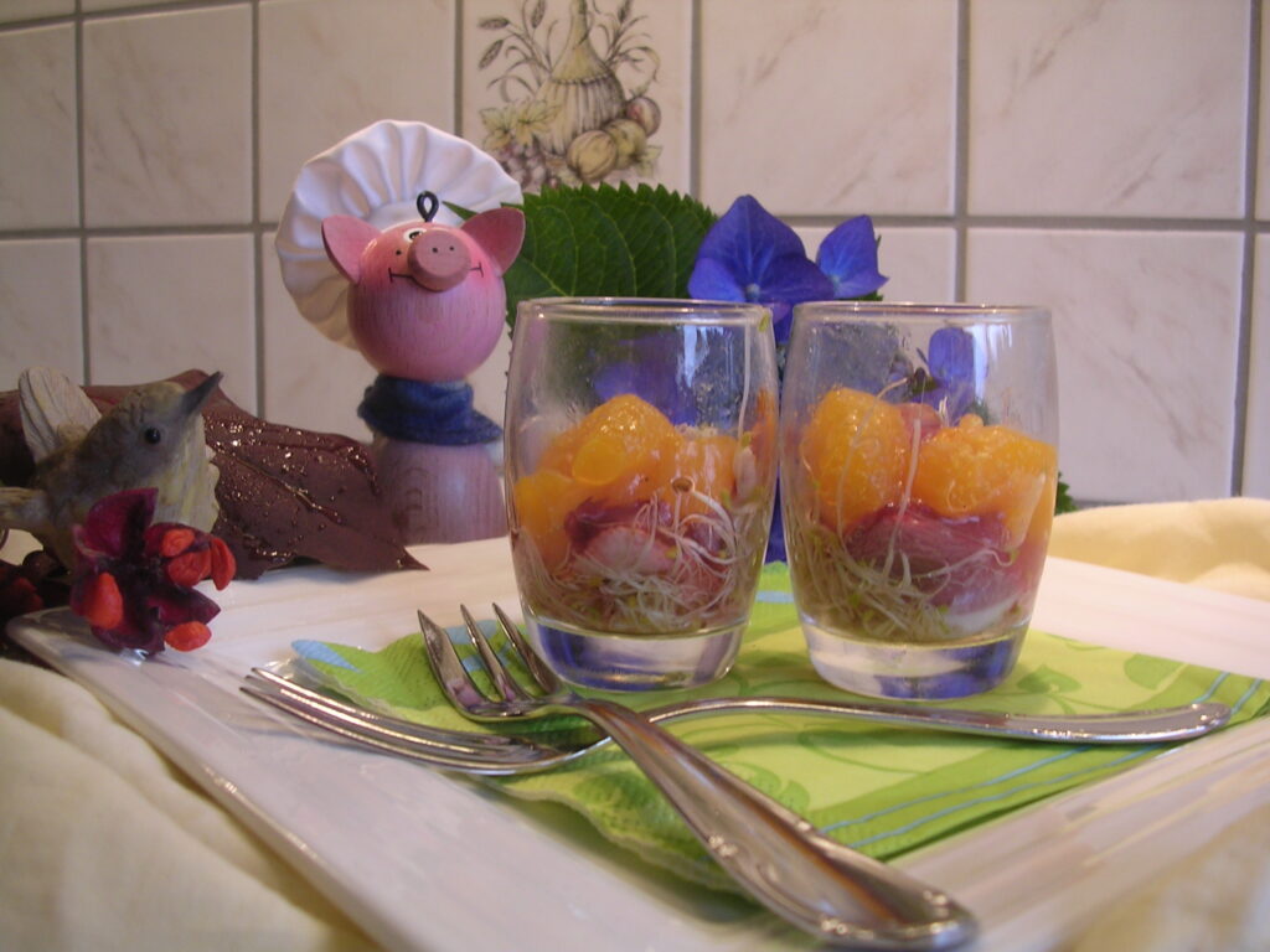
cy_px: 476
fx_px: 1394
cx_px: 635
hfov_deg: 49.0
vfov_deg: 37.7
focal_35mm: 38
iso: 100
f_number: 2.8
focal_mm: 5.8
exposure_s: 1/46
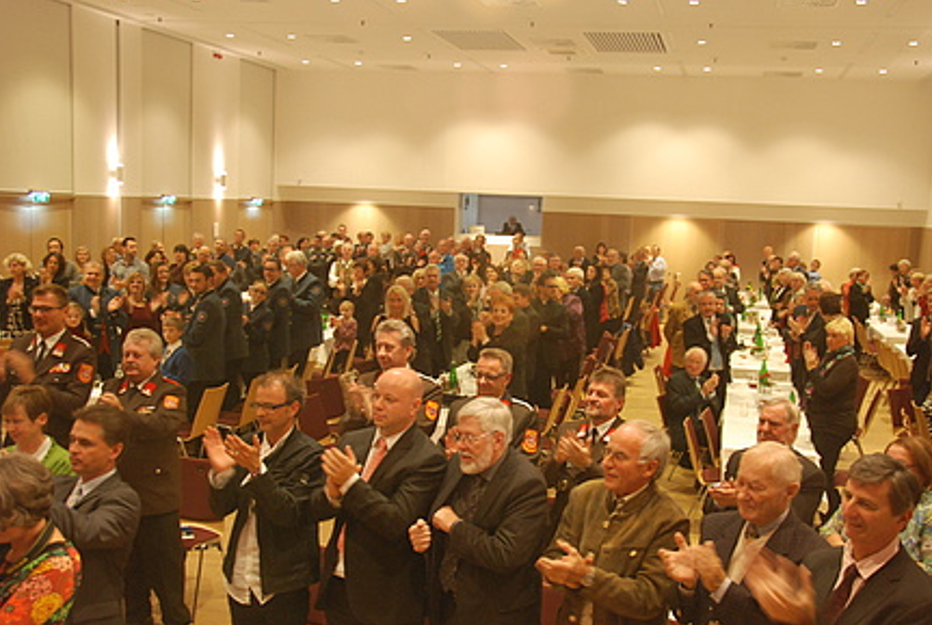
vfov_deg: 31.3
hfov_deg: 45.3
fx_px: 1115
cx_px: 511
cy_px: 323
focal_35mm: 43
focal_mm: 26
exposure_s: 1/25
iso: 800
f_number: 4
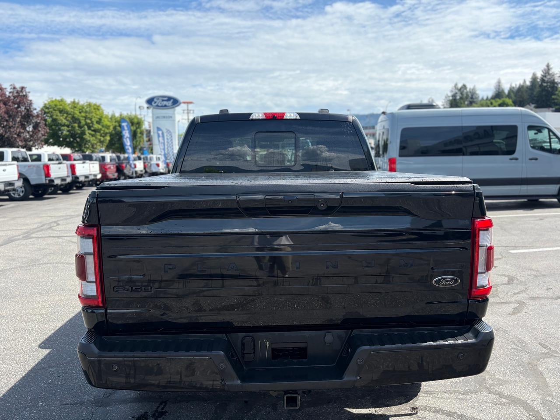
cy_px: 210
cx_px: 280
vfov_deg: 53.1
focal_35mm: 26
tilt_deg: -5.3
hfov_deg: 67.3
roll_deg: +1.1
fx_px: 421
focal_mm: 5.96
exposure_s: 1/2538
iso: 50
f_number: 1.6
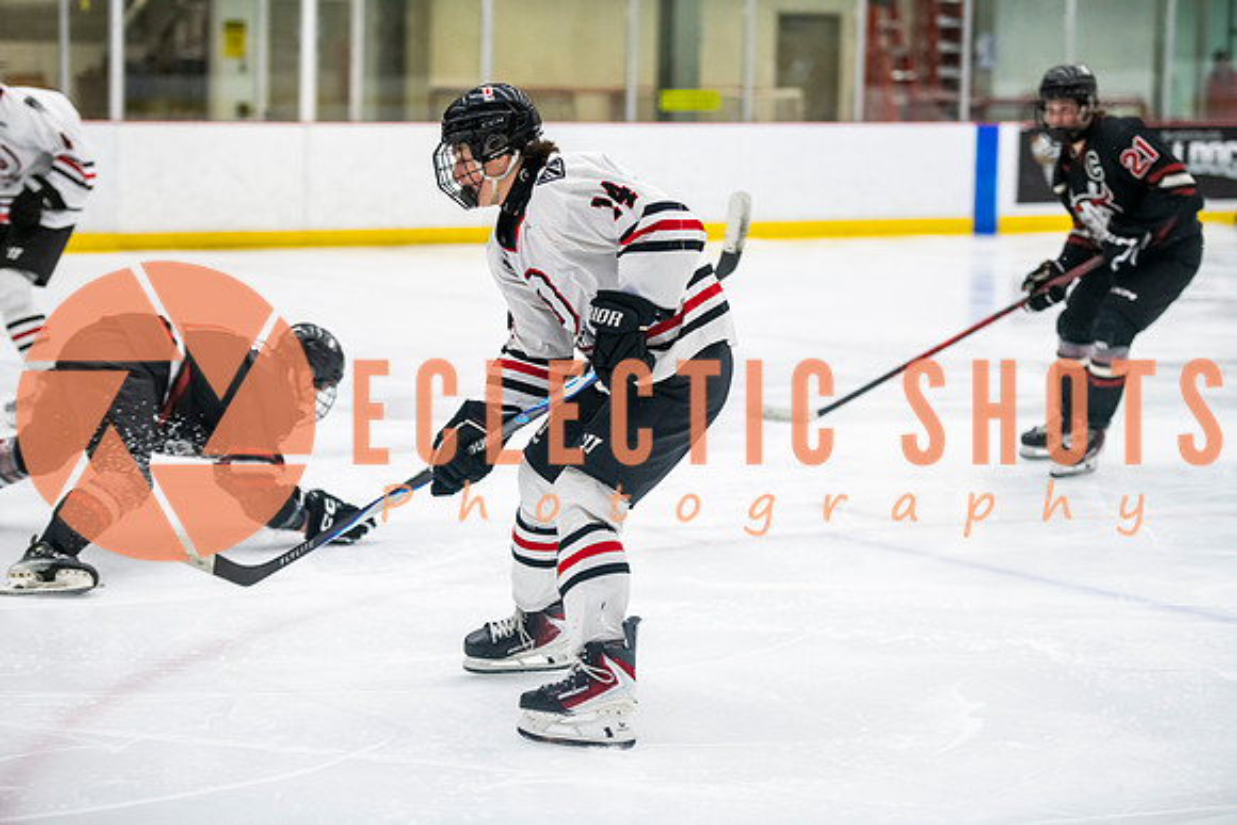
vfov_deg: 14.0
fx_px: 3368
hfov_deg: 20.8
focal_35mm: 98
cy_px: 412
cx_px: 618
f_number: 3.2
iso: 2500
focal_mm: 98
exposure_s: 1/800
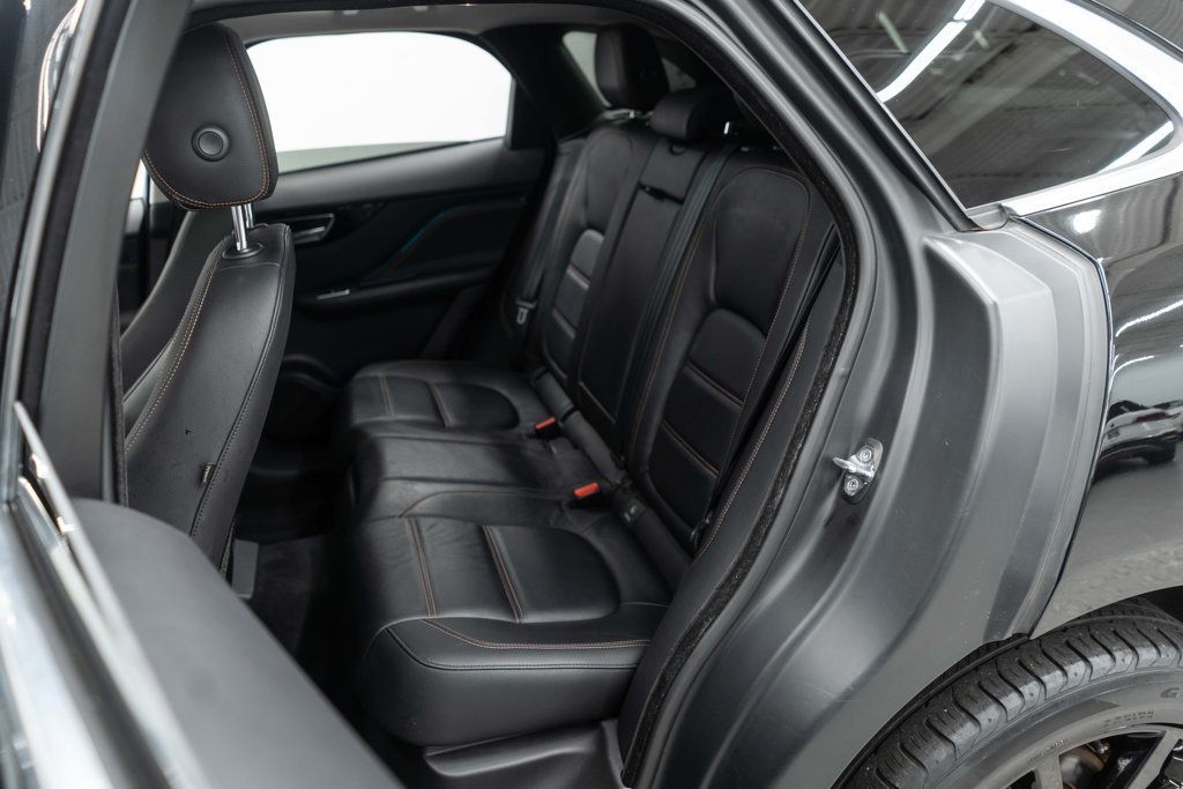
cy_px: 394
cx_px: 592
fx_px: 920
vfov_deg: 46.4
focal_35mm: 28
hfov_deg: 65.5
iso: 800
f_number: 3.2
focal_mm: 28
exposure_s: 1/40
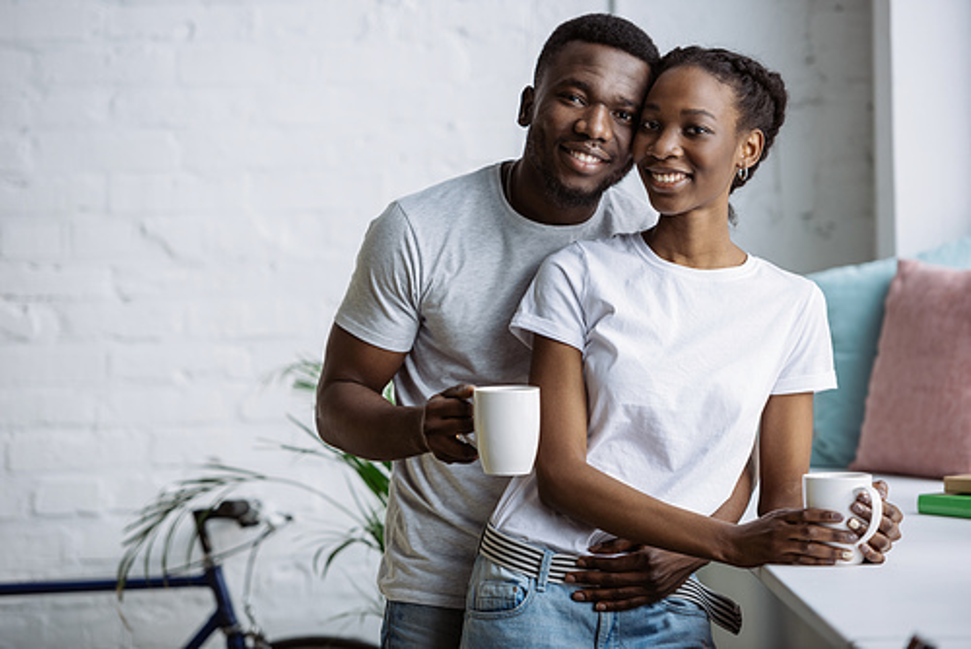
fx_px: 3913
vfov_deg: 9.5
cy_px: 324
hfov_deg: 14.1
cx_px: 486
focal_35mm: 145
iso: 200
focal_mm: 145
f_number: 3.2
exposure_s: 1/200
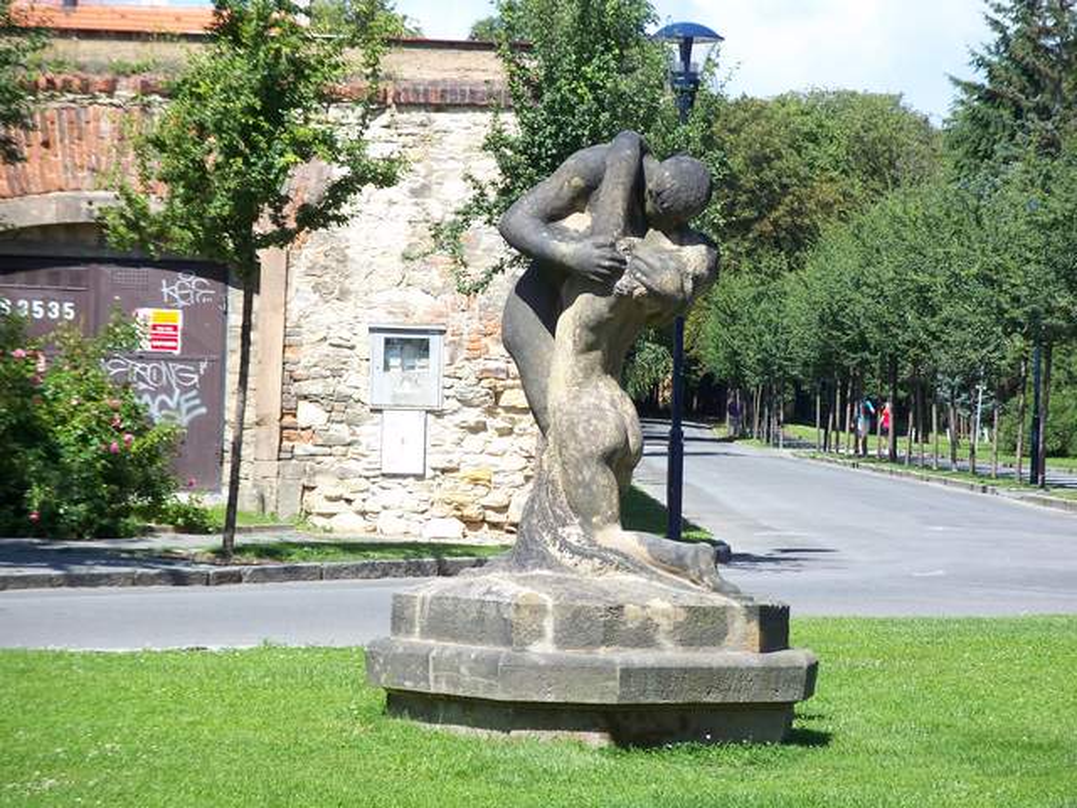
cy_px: 404
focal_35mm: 156
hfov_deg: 12.7
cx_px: 538
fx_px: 4854
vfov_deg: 9.5
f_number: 4
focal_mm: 32.9
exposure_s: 1/320
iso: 64
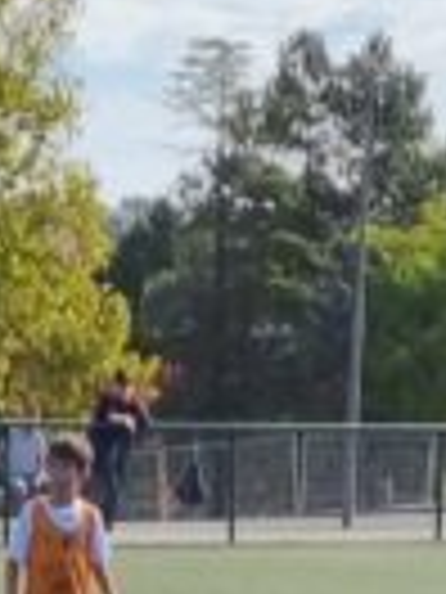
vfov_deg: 8.8
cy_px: 1512
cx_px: 198
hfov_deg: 7.4
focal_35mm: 201
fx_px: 3453
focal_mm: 5.4
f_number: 1.8
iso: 50
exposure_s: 1/3632
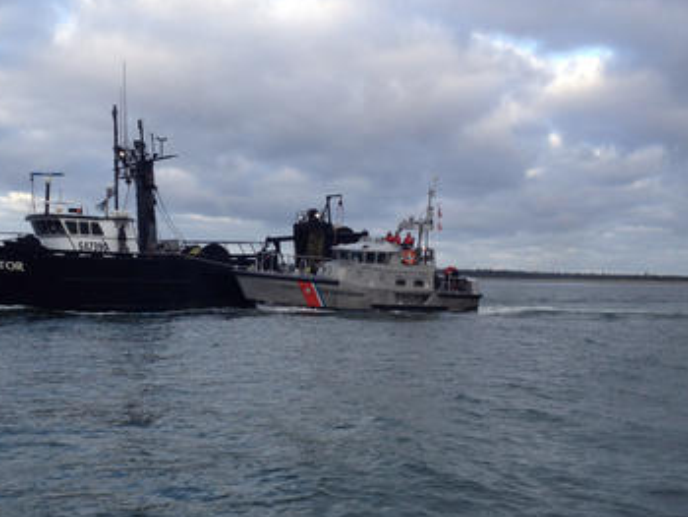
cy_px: 282
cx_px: 258
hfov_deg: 37.9
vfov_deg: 29.1
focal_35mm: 50
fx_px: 994
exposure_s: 1/326
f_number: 2.4
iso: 64
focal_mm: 4.28
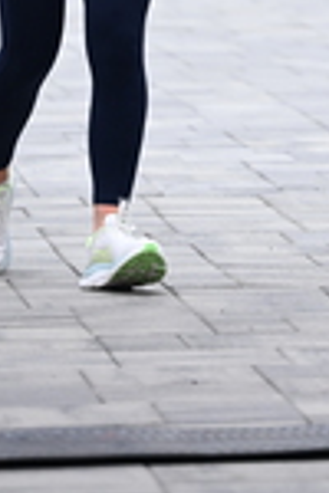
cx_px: 387
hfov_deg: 3.0
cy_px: -362
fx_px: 6292
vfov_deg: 4.5
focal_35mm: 459
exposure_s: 1/1600
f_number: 2.8
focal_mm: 125
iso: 640
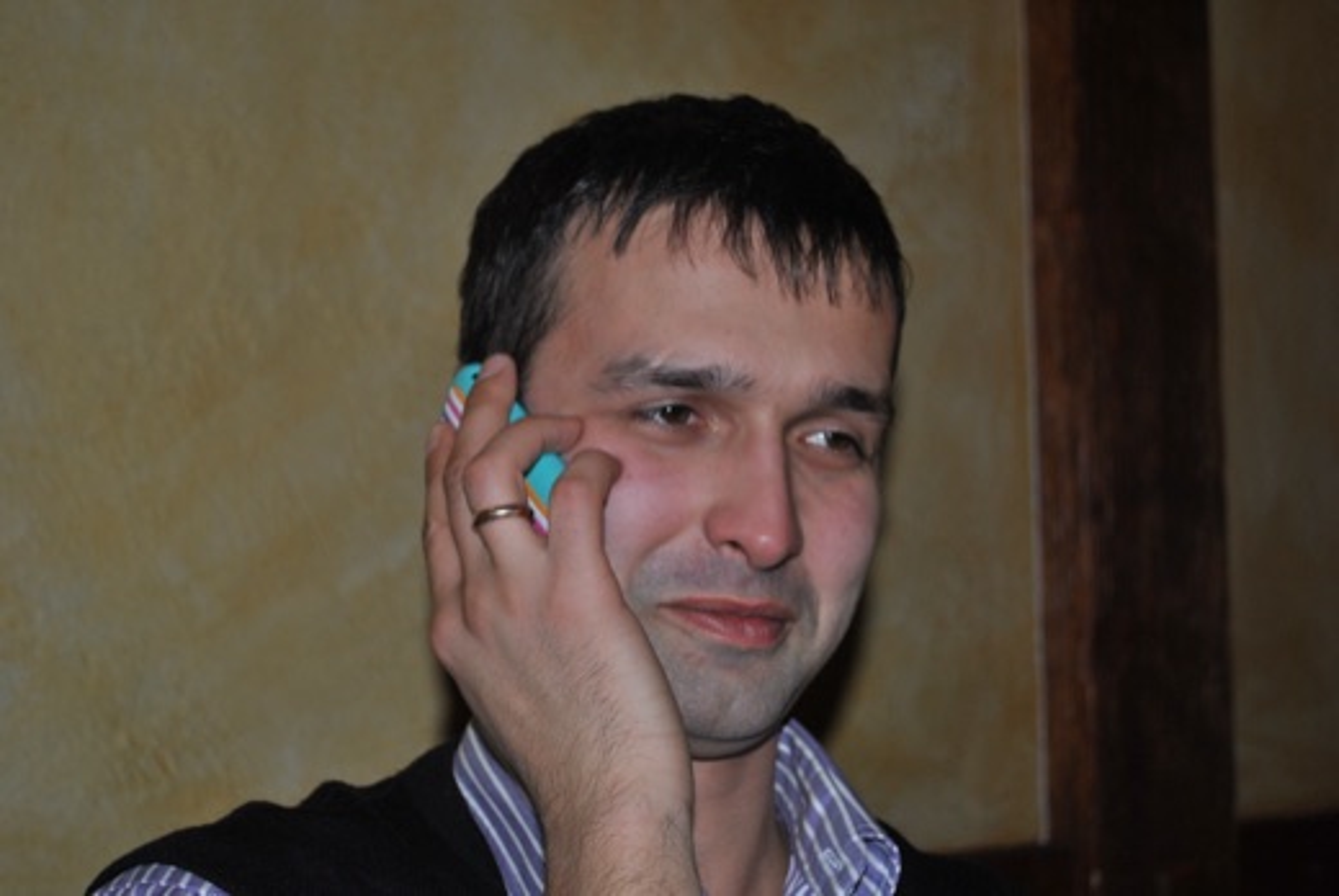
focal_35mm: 60
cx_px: 670
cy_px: 448
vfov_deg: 22.7
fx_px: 2234
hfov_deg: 33.4
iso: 200
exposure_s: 1/60
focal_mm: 40
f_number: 5.3
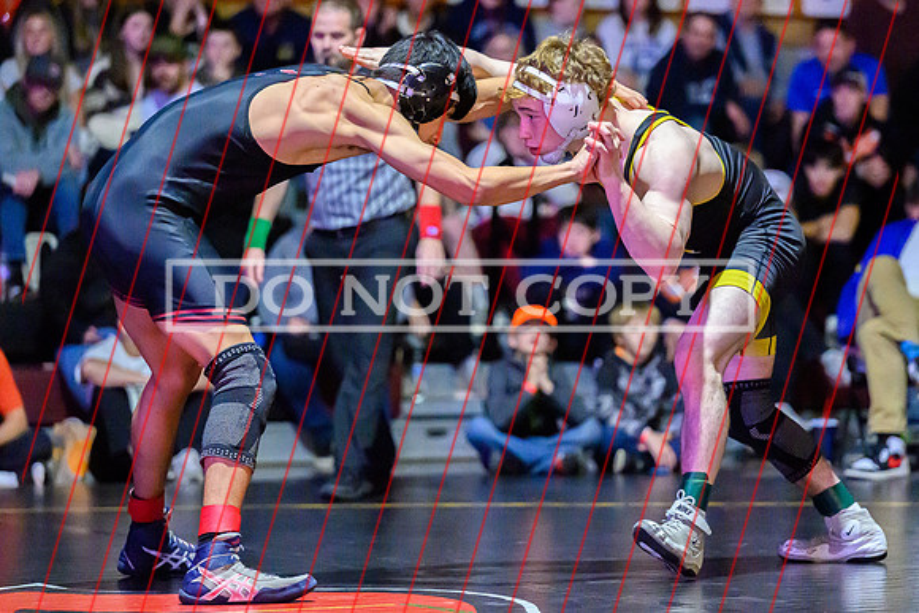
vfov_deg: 8.9
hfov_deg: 13.2
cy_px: 274
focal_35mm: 155
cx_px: 520
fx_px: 3956
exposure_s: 1/640
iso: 25600
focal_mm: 120
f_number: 2.8
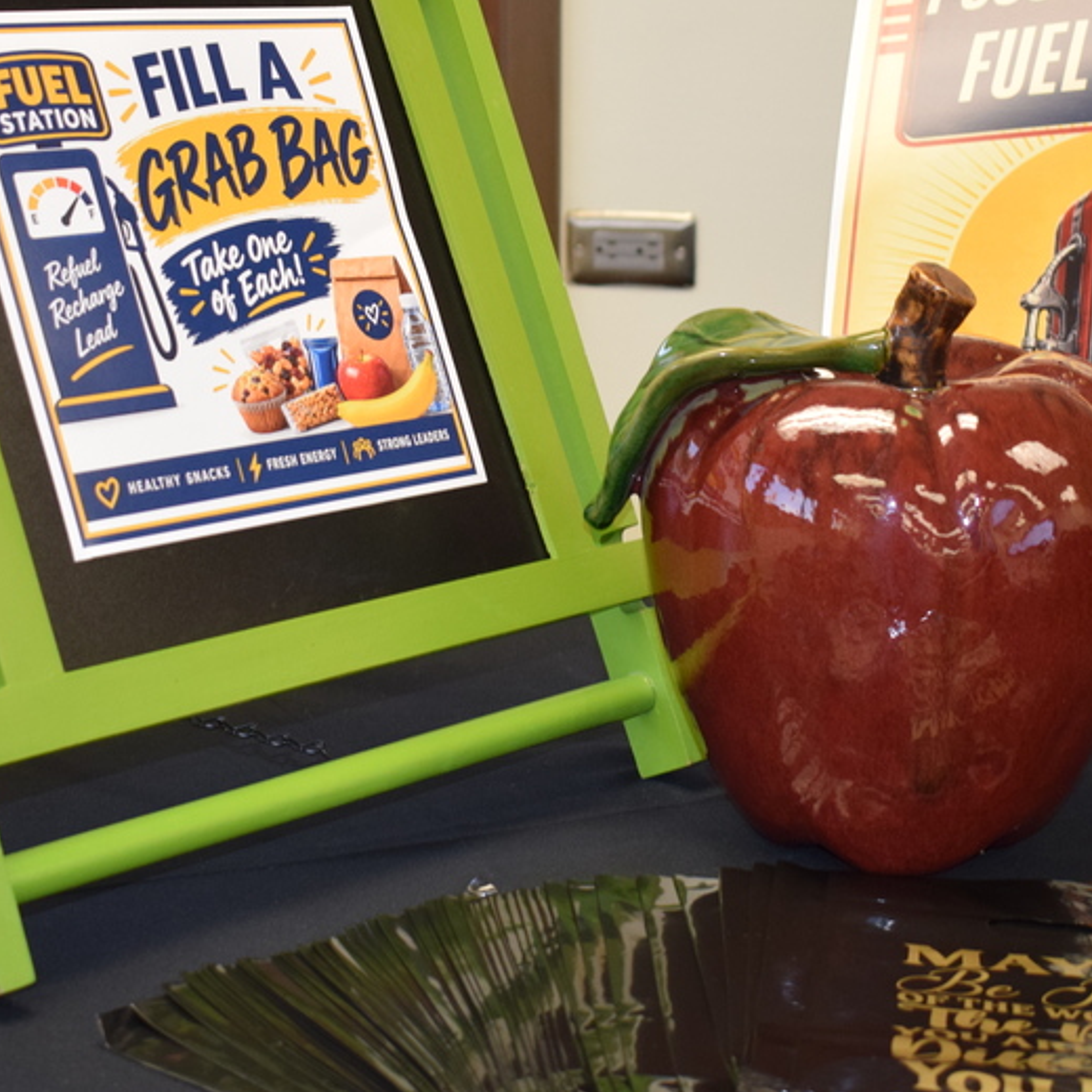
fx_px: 2600
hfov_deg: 23.7
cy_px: 463
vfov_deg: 23.7
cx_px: 584
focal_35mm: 73
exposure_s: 1/80
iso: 800
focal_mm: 29
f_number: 4.5
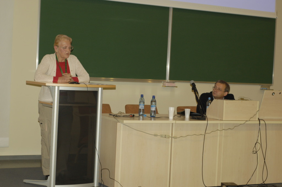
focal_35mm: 75
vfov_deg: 18.1
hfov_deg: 27.0
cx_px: 141
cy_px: 94
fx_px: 587
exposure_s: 1/60
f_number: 3.5
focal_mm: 50
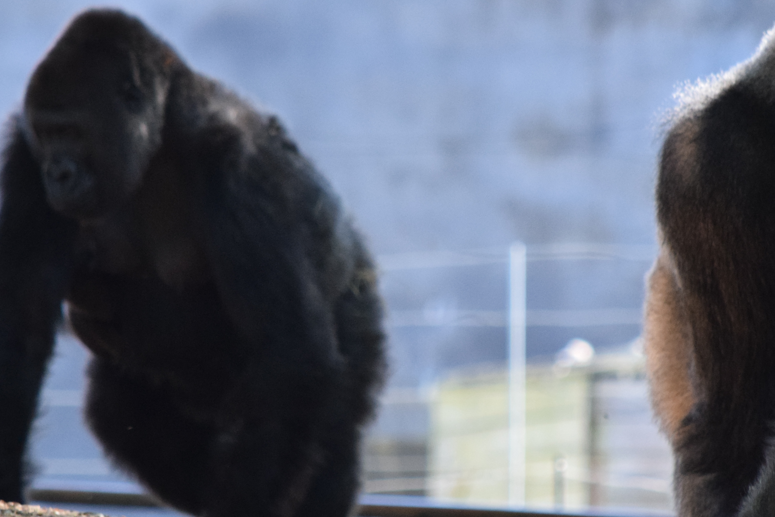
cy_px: 239
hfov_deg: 2.1
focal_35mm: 968
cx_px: 387
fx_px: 20840
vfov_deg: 1.4
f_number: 7.1
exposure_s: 1/250
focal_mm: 300
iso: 1600
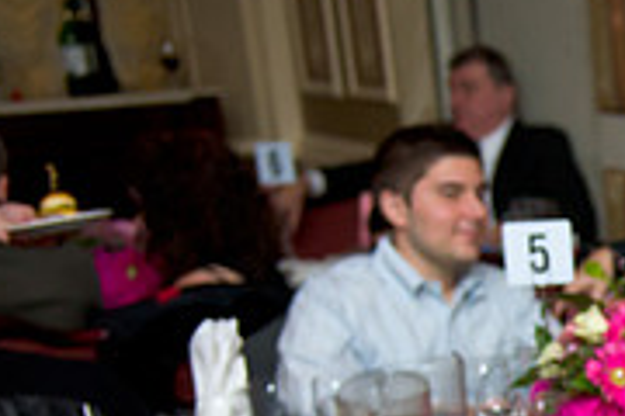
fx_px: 1962
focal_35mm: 113
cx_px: 958
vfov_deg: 11.8
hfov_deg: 16.4
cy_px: 534
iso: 1600
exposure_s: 1/125
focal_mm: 35
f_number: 3.2
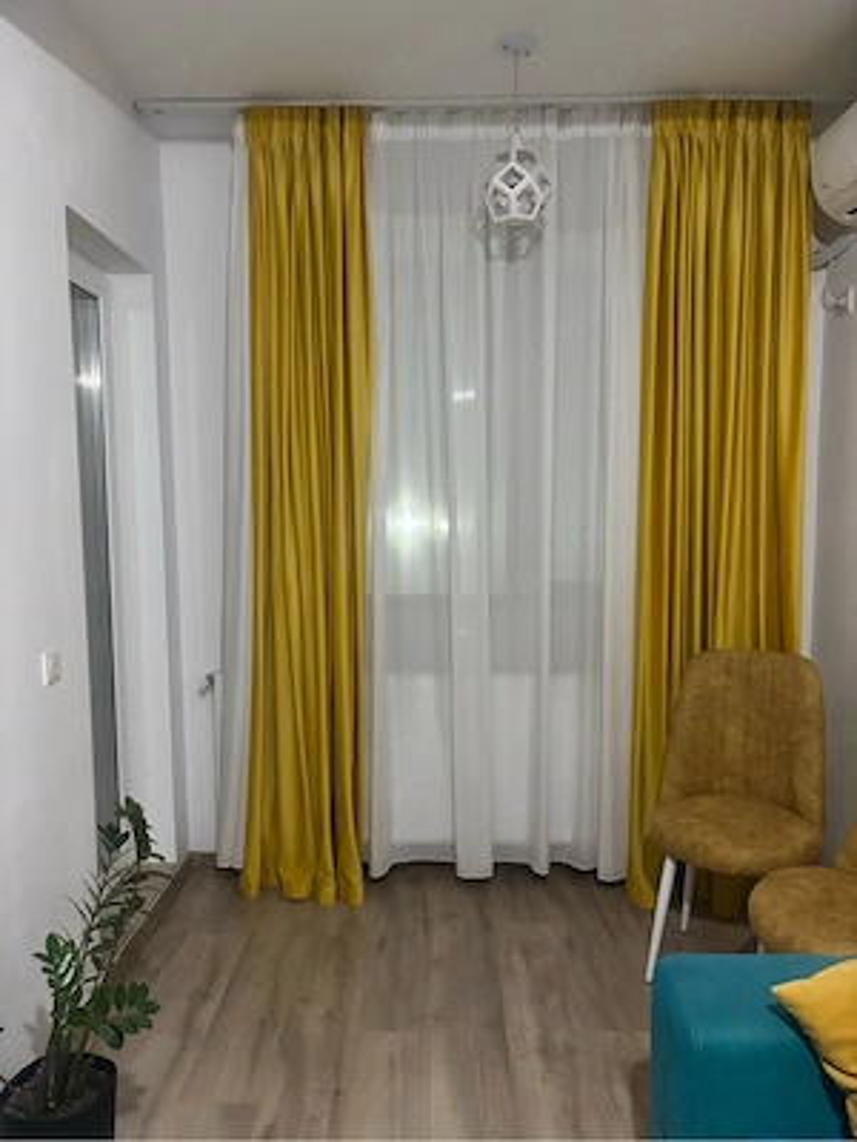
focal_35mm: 26
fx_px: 858
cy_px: 571
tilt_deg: -5.8
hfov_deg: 53.1
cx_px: 428
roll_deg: +0.1
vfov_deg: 67.3
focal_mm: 5.96
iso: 640
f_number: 1.6
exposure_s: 1/33
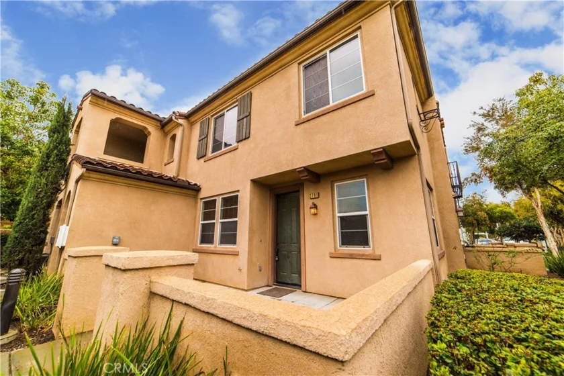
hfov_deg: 104.3
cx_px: 282
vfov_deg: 81.2
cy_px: 188
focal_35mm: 14
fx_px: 219
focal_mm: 14
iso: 100
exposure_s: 1/250
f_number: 5.6
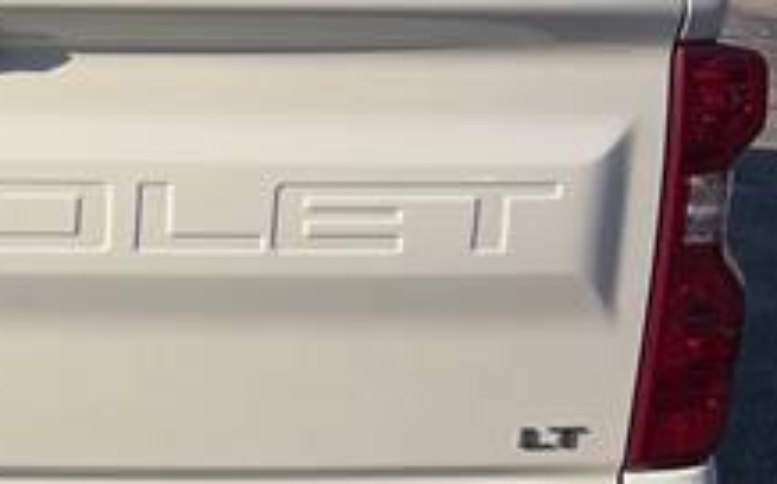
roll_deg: +0.3
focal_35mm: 81
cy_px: 85
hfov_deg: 23.3
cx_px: -168
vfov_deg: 16.0
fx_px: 1714
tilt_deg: -12.4
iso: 64
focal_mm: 5.96
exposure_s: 1/6993
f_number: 1.6
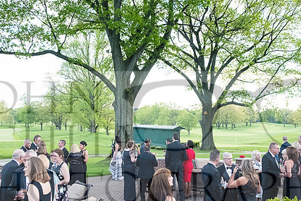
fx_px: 318
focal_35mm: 38
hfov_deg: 50.7
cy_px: 103
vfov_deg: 35.1
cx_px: 159
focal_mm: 18.8
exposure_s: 1/2000
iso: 3200
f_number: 4
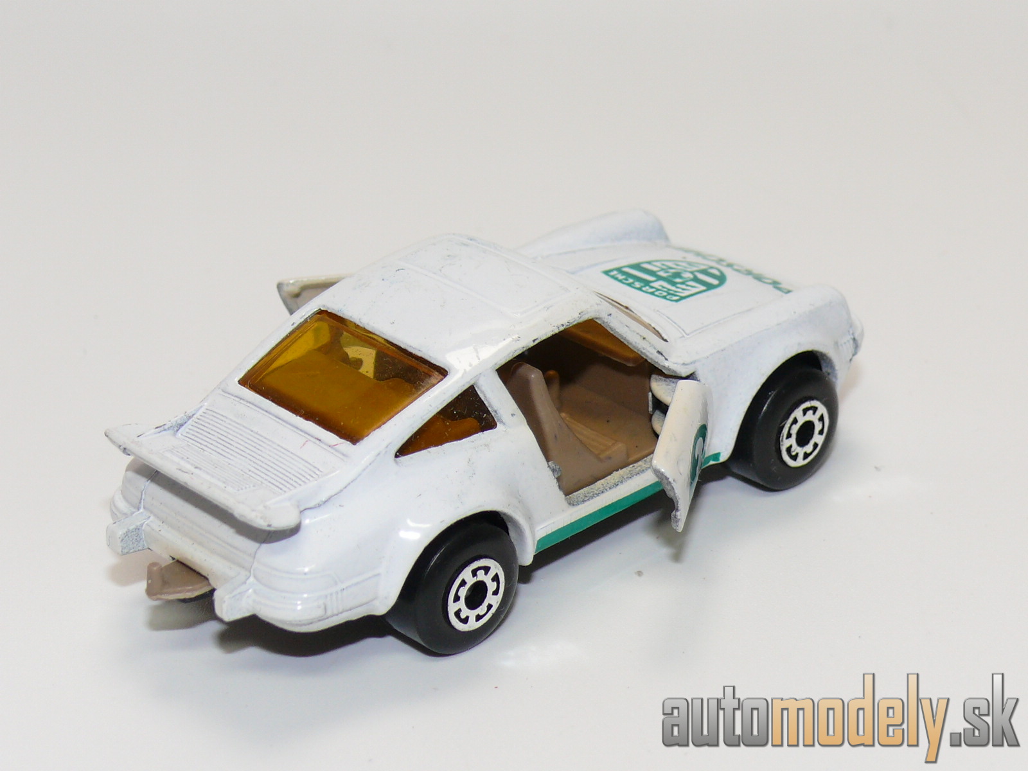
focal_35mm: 102
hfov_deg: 19.3
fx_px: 3029
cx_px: 514
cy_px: 386
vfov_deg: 14.5
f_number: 4
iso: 100
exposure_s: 1/30
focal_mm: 13.3
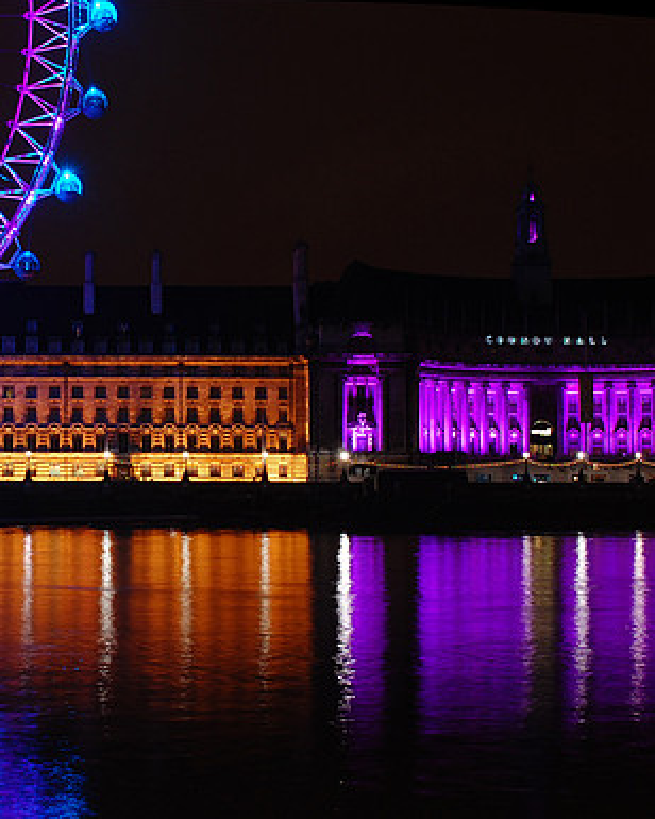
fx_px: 1648
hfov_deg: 22.0
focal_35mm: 68
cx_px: 72
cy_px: 407
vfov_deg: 27.9
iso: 200
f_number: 8
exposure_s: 2
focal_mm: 32
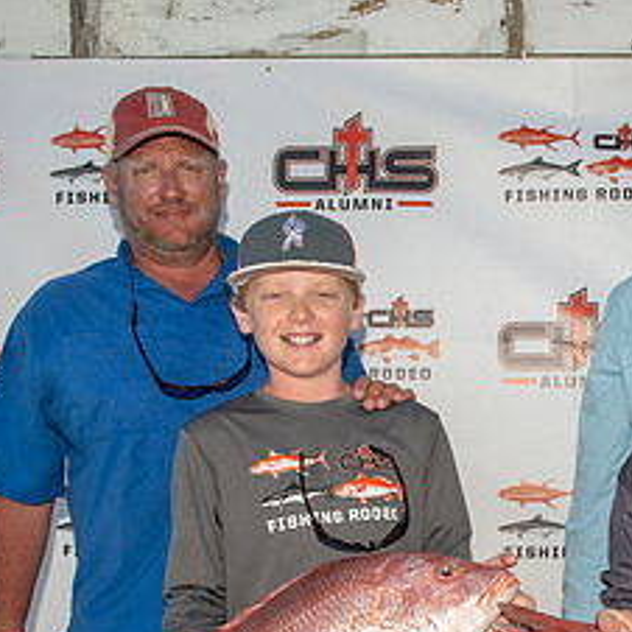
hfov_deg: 27.7
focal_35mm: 61
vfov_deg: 27.5
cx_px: 481
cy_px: 515
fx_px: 1260
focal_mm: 28
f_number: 7.1
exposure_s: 1/200
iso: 50
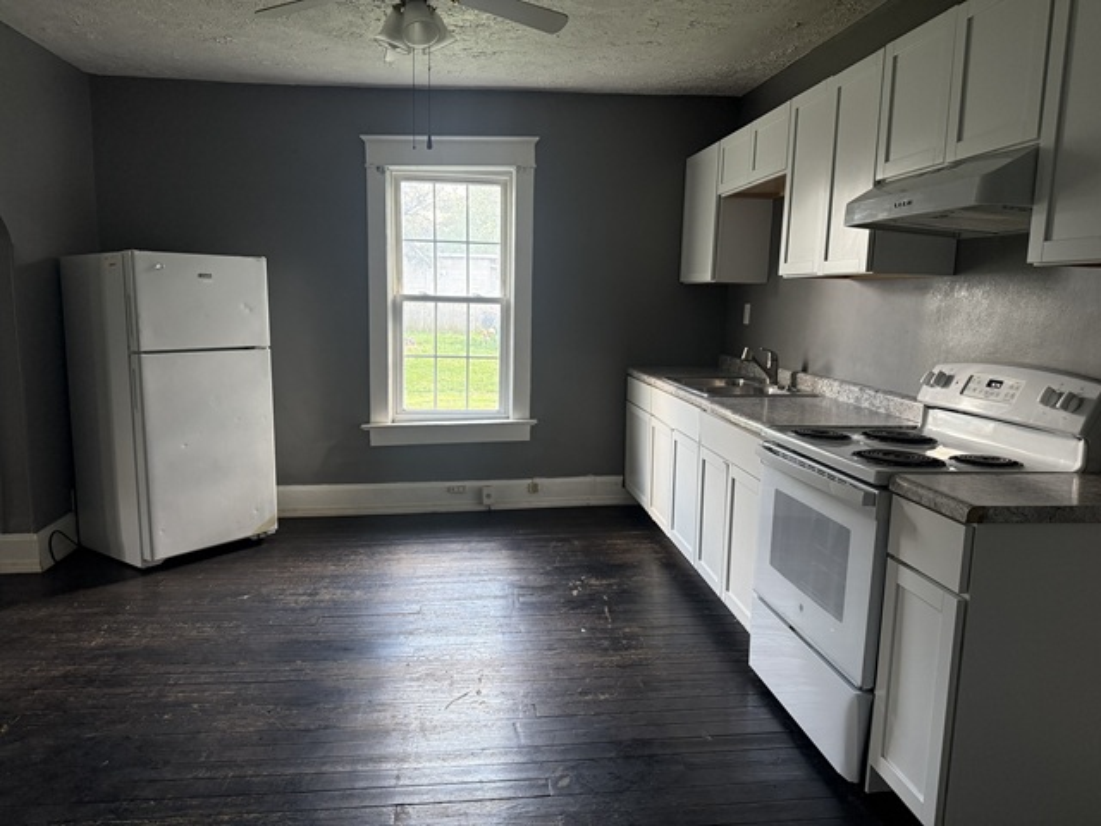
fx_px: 763
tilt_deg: -8.0
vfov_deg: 56.8
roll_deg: -1.6
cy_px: 413
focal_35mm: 24
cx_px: 550
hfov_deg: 71.6
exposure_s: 1/120
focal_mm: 6.76
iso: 400
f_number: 1.78
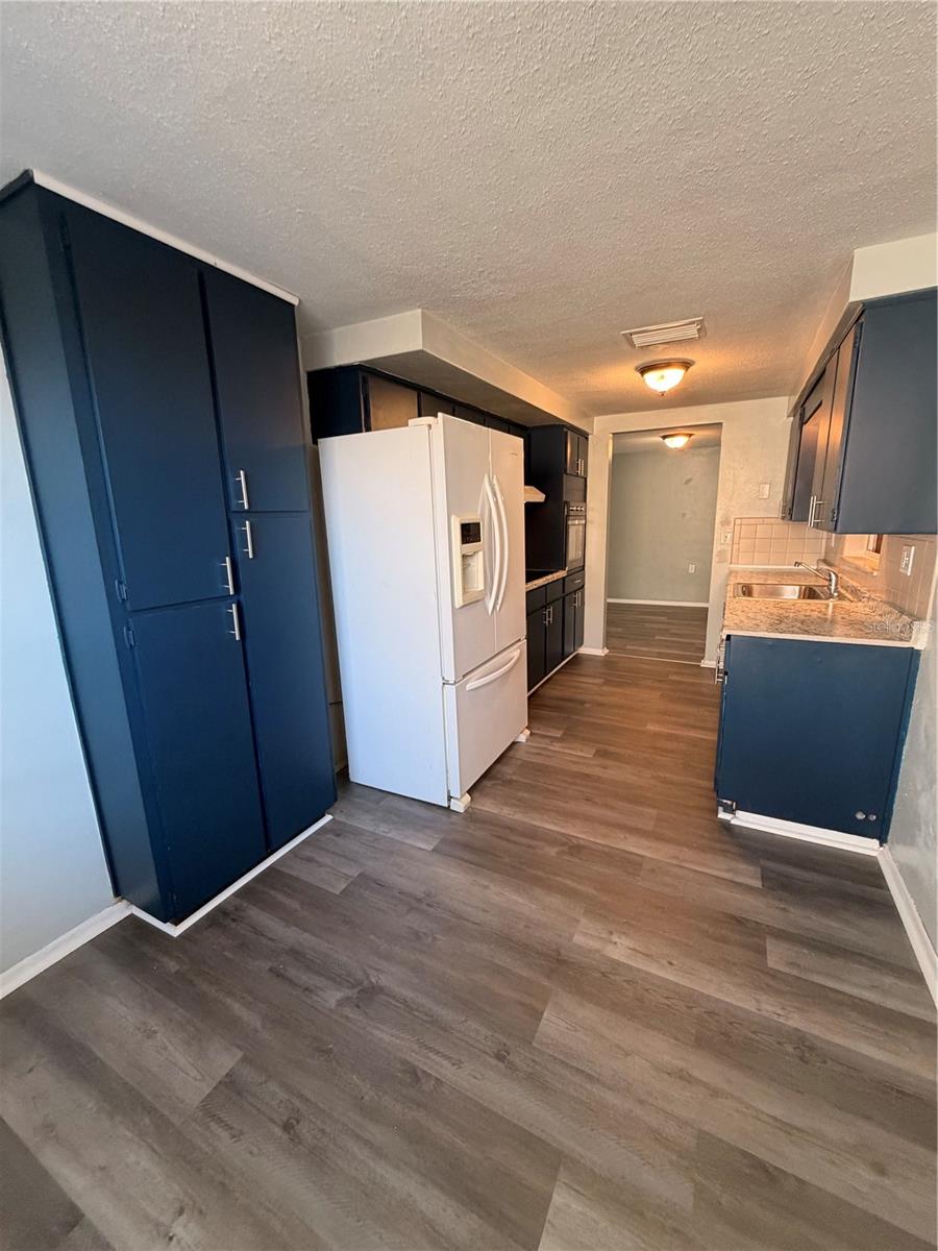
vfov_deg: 102.1
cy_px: 626
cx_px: 469
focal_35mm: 14
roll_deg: +1.8
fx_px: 506
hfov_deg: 85.7
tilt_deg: -10.7
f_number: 2.2
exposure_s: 1/60
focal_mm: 2.22
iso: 250
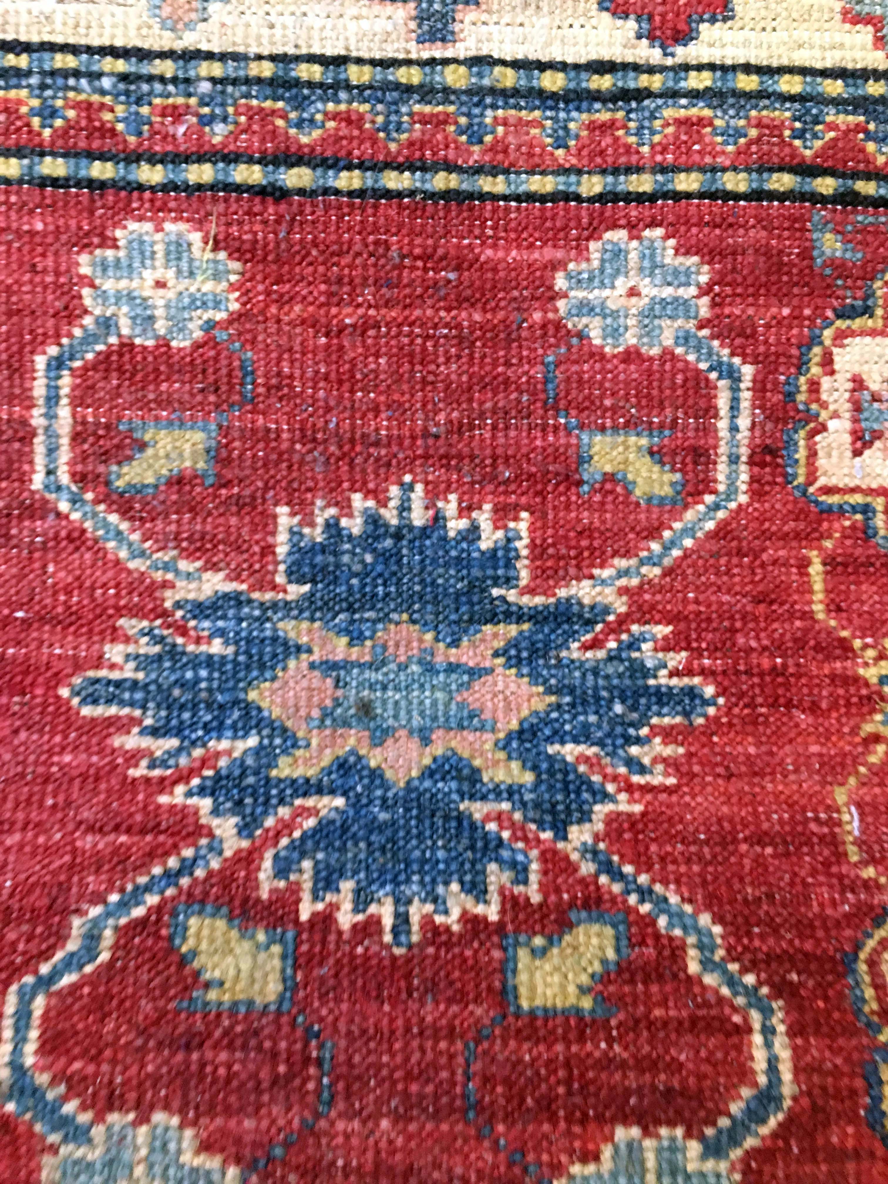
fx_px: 992
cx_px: 444
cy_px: 592
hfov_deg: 48.2
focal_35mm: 29
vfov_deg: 61.7
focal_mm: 4.15
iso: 200
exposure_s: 1/17
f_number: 2.2
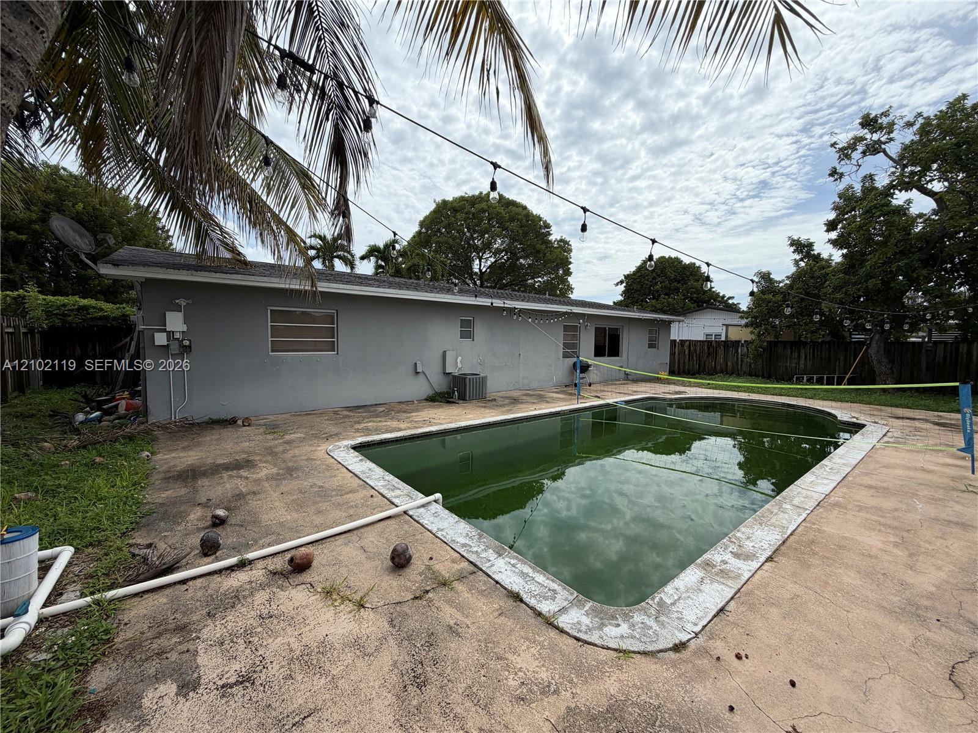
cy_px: 366
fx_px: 396
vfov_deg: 85.7
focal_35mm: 14
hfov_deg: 102.1
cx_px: 489
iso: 20
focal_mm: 2.22
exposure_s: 1/1368
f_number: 2.2
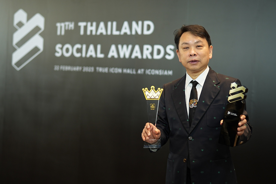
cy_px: 92
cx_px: 138
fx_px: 575
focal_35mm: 75
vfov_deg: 18.2
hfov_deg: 27.0
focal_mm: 50
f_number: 1.4
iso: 160
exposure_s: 1/125
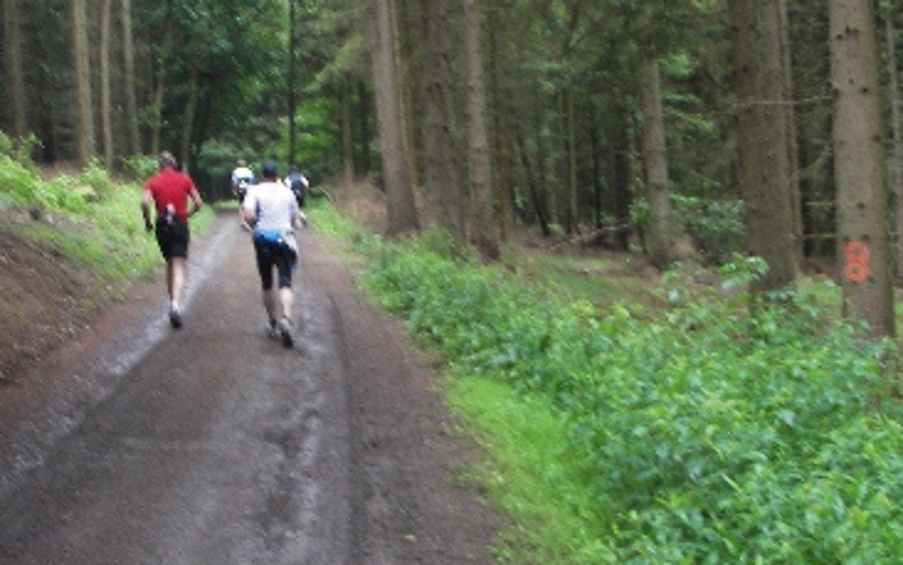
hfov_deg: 45.2
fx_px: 1083
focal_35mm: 44
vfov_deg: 29.2
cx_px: 424
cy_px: 234
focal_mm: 6.3
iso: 100
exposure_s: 1/30
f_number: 3.3
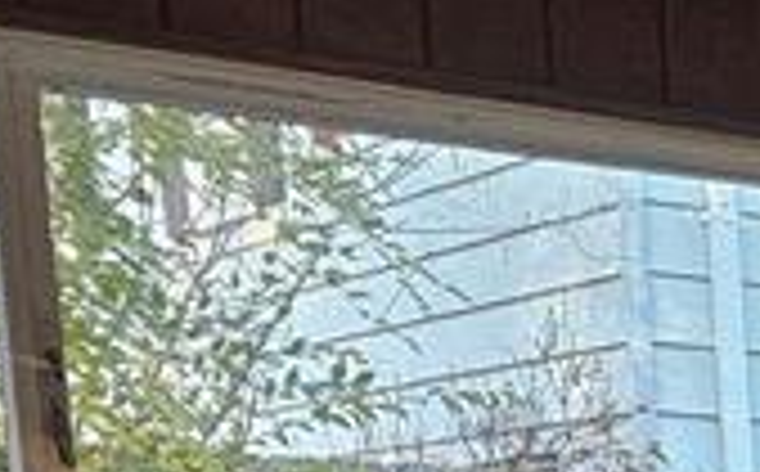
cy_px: 1326
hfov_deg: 11.9
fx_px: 3060
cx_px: 1736
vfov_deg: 7.8
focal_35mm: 148
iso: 200
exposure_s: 1/120
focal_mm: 6.3
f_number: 1.7
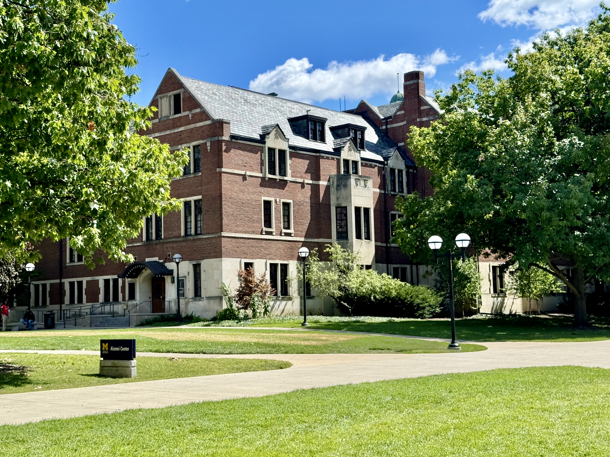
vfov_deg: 29.7
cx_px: 307
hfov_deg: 38.9
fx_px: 863
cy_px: 227
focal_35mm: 49
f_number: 1.78
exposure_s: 1/2833
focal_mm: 6.76
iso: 64
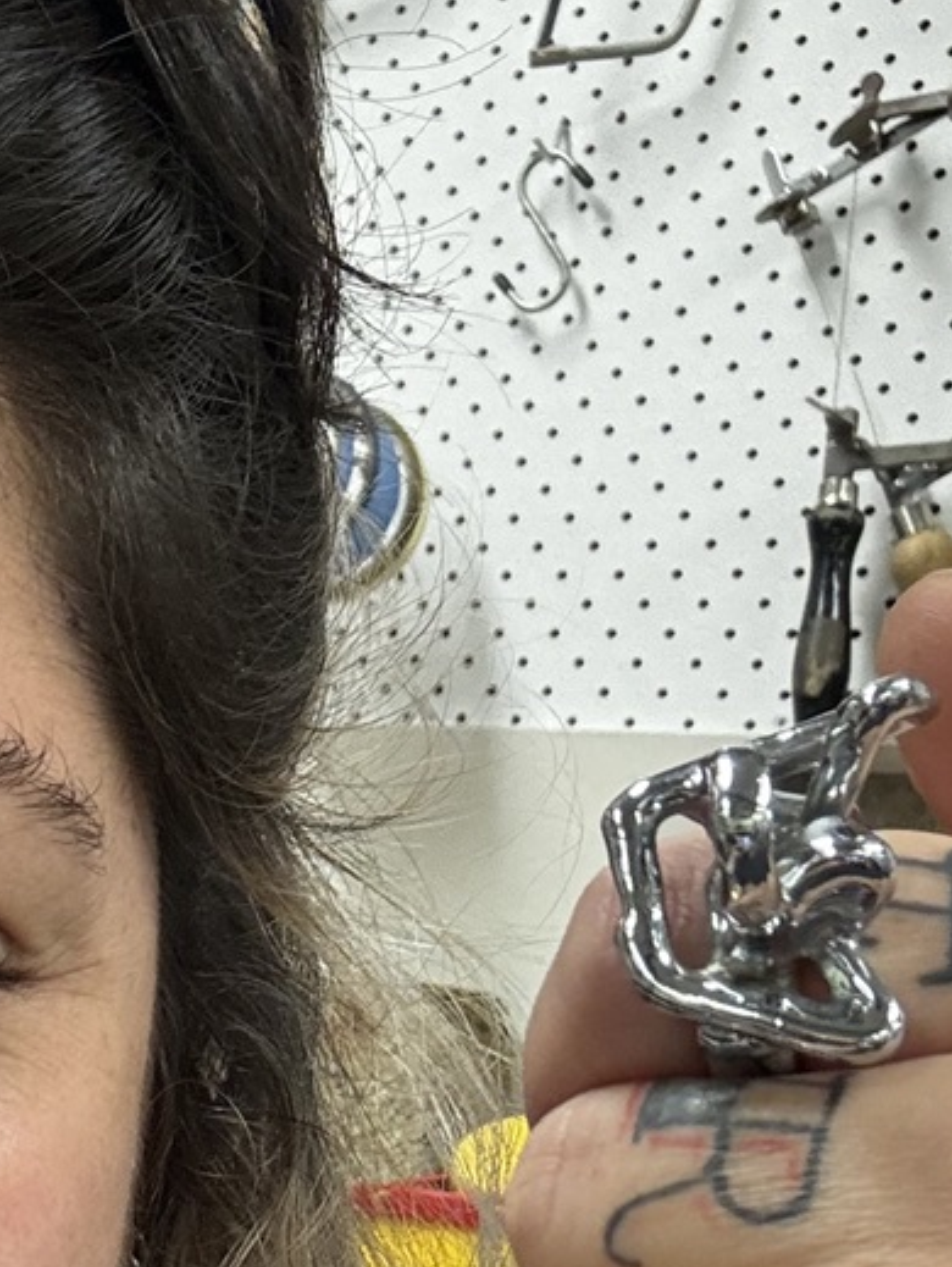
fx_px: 2820
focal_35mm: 77
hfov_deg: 18.7
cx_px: 10
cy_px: 802
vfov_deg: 25.2
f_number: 1.9
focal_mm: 2.69
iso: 200
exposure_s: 1/50
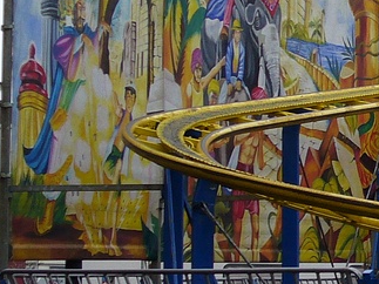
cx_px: 569
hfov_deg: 8.4
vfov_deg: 6.4
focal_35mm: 232
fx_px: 2539
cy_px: 104
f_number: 3.1
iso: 80
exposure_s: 1/200
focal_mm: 9.9
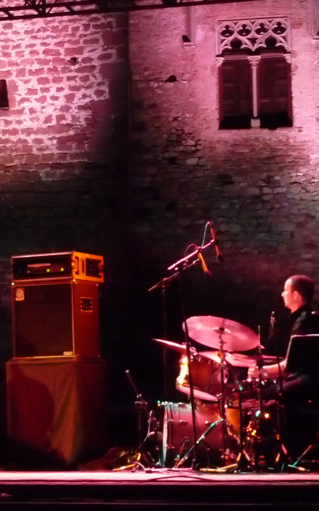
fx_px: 1752
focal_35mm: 126
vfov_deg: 16.6
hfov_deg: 10.2
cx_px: -73
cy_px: 225
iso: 800
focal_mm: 9.8
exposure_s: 1/8
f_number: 4.4
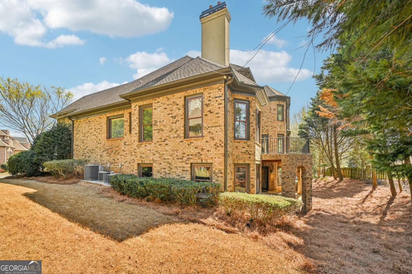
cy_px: 137
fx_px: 160
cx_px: 206
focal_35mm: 14
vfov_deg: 81.2
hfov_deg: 104.3
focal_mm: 14
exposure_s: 1/100
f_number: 8
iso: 100
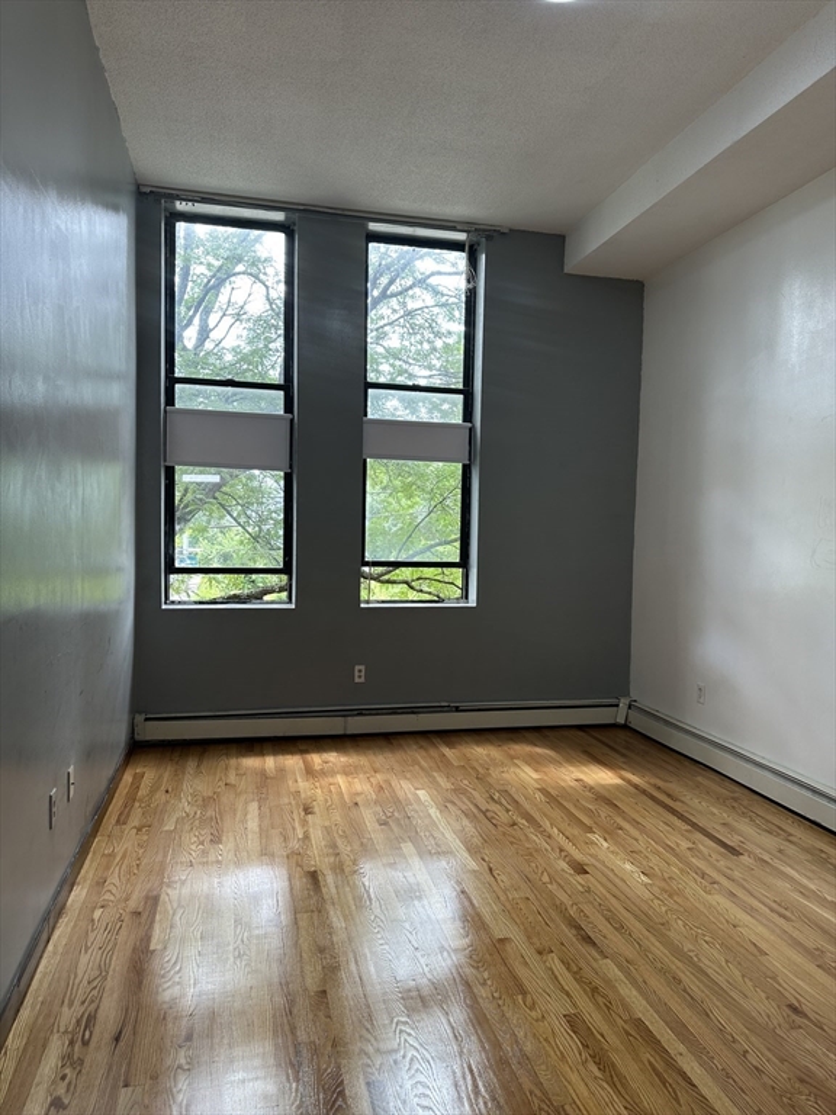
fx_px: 773
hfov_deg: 56.8
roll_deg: -1.4
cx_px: 418
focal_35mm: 24
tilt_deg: -2.2
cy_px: 558
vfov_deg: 71.6
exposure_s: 1/123
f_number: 1.78
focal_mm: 6.86
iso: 80
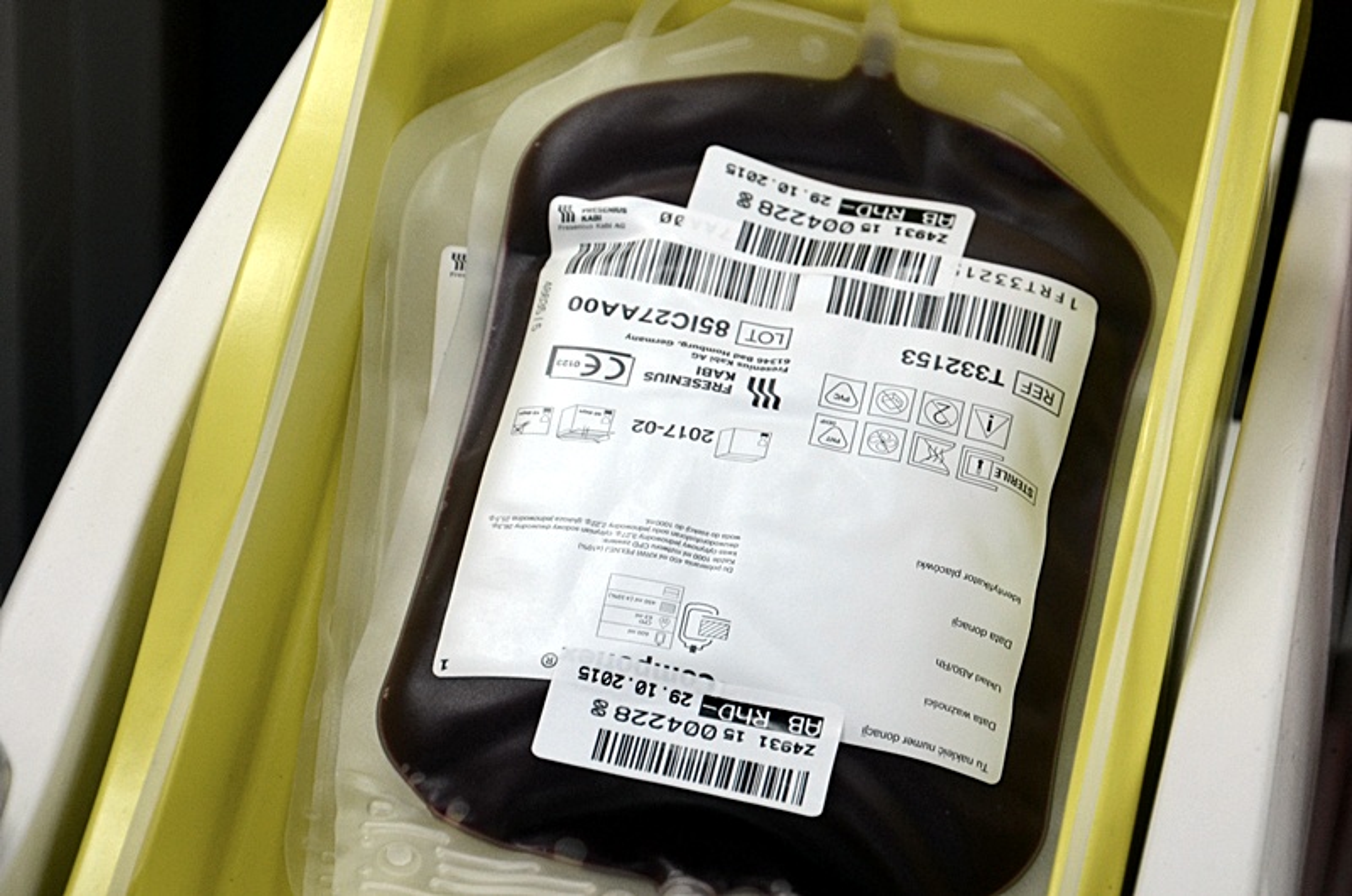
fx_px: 5903
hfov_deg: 13.1
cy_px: 448
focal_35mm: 158
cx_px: 676
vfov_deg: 8.7
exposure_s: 1/60
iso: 500
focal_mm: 105
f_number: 5.6
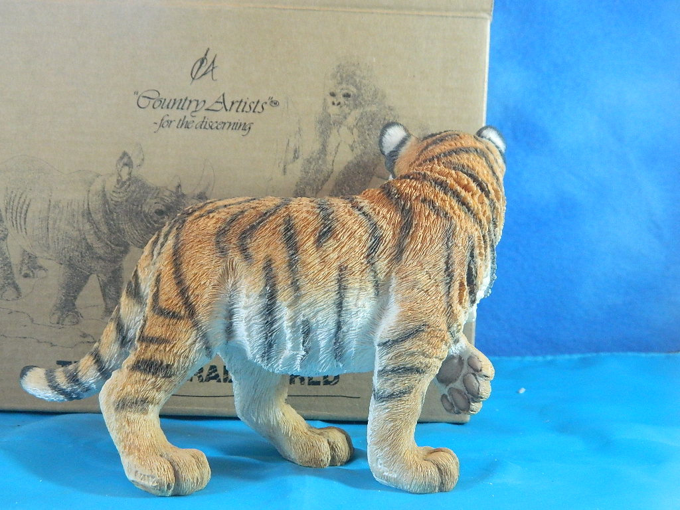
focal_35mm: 47
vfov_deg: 30.9
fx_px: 923
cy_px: 255
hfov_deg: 40.4
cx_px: 340
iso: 400
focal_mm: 8.4
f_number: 3.6
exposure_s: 1/30
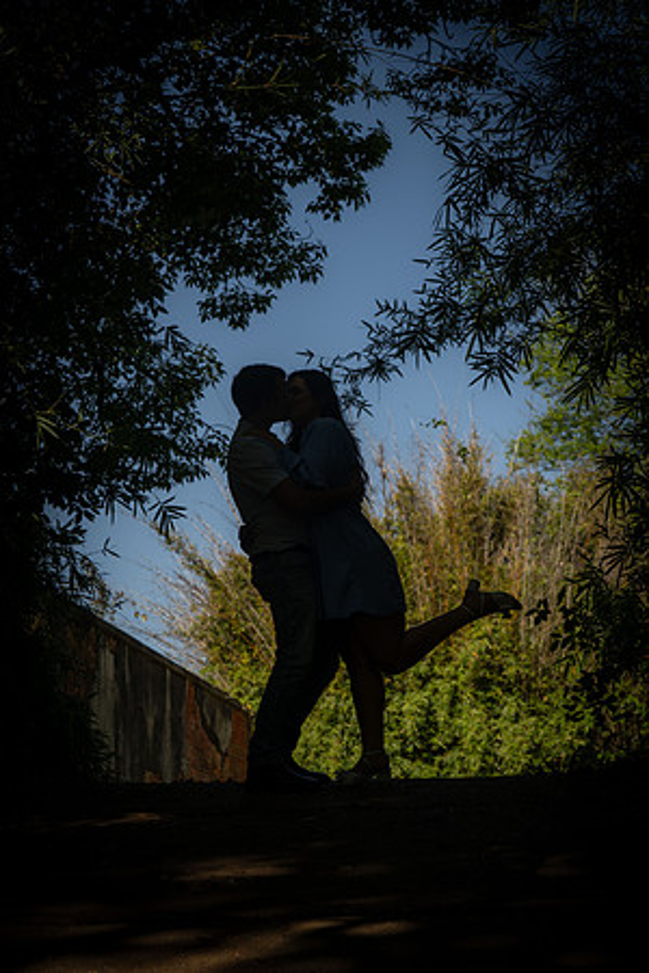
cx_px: 324
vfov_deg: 17.8
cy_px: 486
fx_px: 3110
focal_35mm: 115
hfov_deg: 11.9
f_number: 10
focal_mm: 115
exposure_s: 1/125
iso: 100
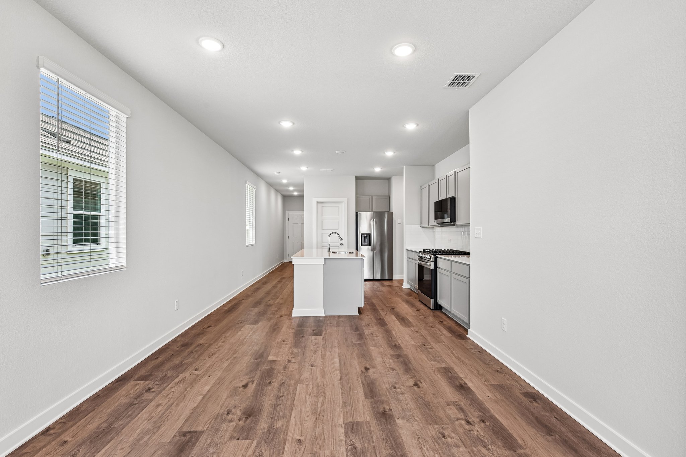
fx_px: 305
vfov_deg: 73.7
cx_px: 343
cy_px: 228
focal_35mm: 16
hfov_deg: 96.7
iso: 125
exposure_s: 1/15
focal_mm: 16
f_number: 8
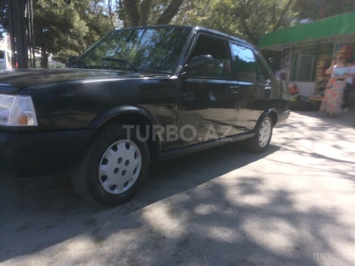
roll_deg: -2.4
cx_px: 178
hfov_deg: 61.7
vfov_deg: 48.2
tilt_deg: -12.4
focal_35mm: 29
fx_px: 297
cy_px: 133
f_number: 2.2
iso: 32
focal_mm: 4.15
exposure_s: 1/466
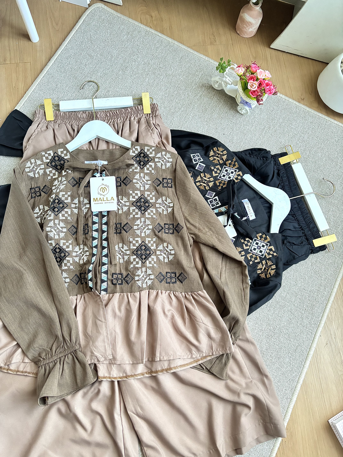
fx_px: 343
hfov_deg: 53.1
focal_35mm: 26
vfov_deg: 67.3
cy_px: 228
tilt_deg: -74.9
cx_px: 172
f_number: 1.6
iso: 500
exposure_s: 1/60
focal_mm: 5.96
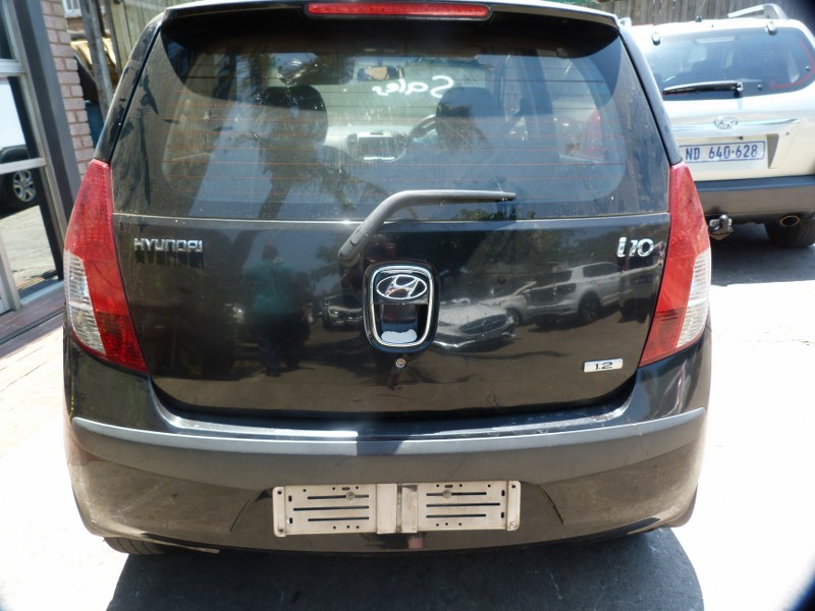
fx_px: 589
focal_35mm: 25
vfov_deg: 54.9
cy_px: 306
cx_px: 408
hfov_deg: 69.4
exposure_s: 1/125
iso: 80
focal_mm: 4.5
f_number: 3.6
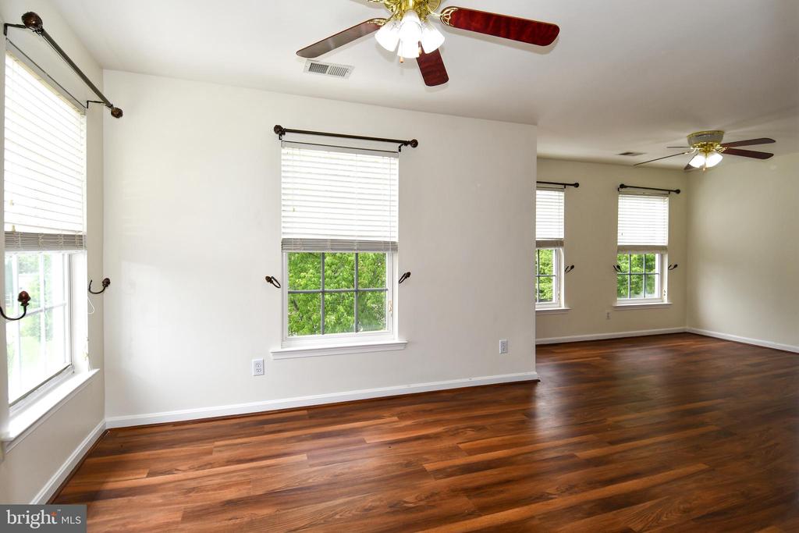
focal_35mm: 18
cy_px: 266
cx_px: 400
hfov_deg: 90.0
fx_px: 400
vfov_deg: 67.4
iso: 160
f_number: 5.6
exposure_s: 1/125
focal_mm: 12
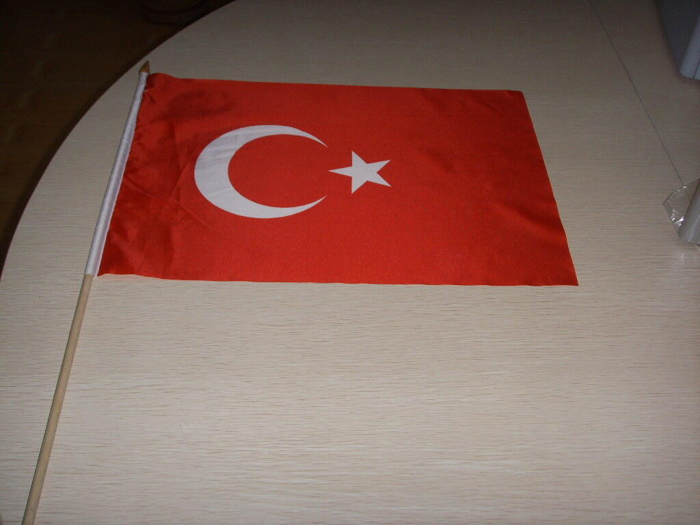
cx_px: 350
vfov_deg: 36.8
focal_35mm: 39
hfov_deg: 47.9
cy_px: 262
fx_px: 789
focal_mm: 6.6
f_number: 3.5
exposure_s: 1/45
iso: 100
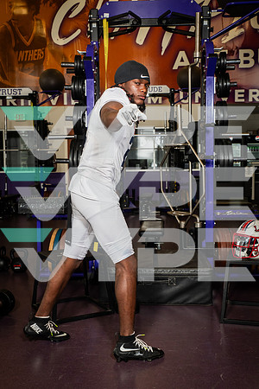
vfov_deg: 44.5
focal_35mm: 44
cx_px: 130
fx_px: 475
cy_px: 194
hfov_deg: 30.5
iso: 800
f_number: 7.1
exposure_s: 1/250
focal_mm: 44
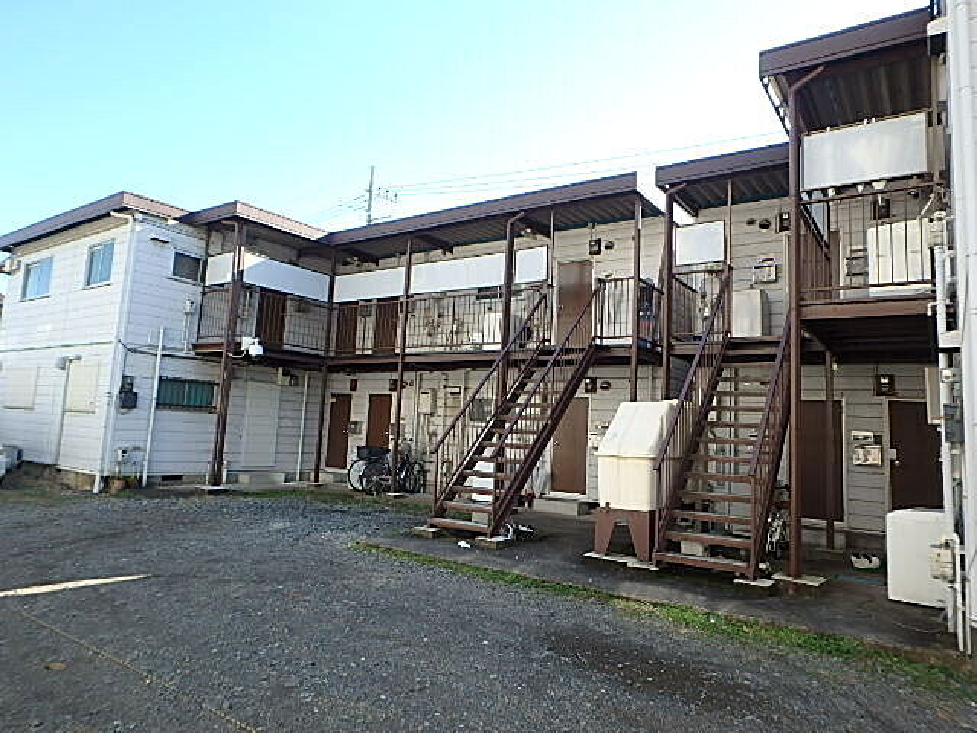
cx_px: 488
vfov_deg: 58.9
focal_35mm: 23
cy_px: 366
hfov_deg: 73.9
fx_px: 649
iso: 125
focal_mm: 4
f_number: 3.8
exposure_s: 1/250
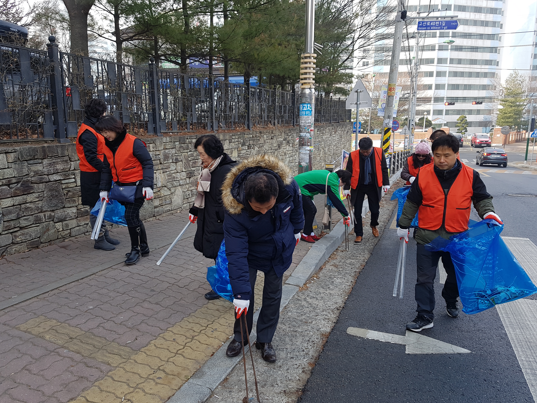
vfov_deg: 51.3
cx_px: 259
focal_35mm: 27
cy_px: 196
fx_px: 419
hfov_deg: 65.3
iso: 50
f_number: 1.7
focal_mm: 4.2
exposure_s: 1/293
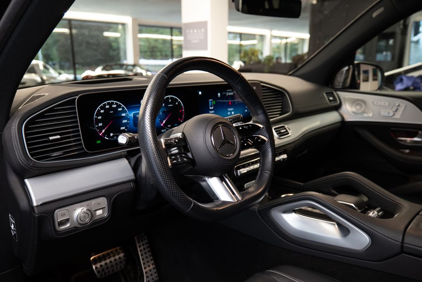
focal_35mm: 28
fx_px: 332
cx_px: 219
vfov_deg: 46.0
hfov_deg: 64.9
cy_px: 140
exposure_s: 1/50
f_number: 3.9
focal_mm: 26
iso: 1000
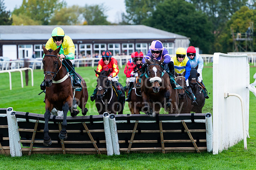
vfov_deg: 7.4
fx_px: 1320
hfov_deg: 11.1
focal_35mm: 186
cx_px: 147
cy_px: 89
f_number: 4
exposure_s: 1/1000
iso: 1000
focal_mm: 155
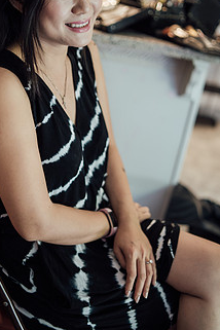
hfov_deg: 27.5
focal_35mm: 49
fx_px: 449
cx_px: 102
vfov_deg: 40.0
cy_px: 119
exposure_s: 1/320
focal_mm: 35
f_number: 1.4
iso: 640
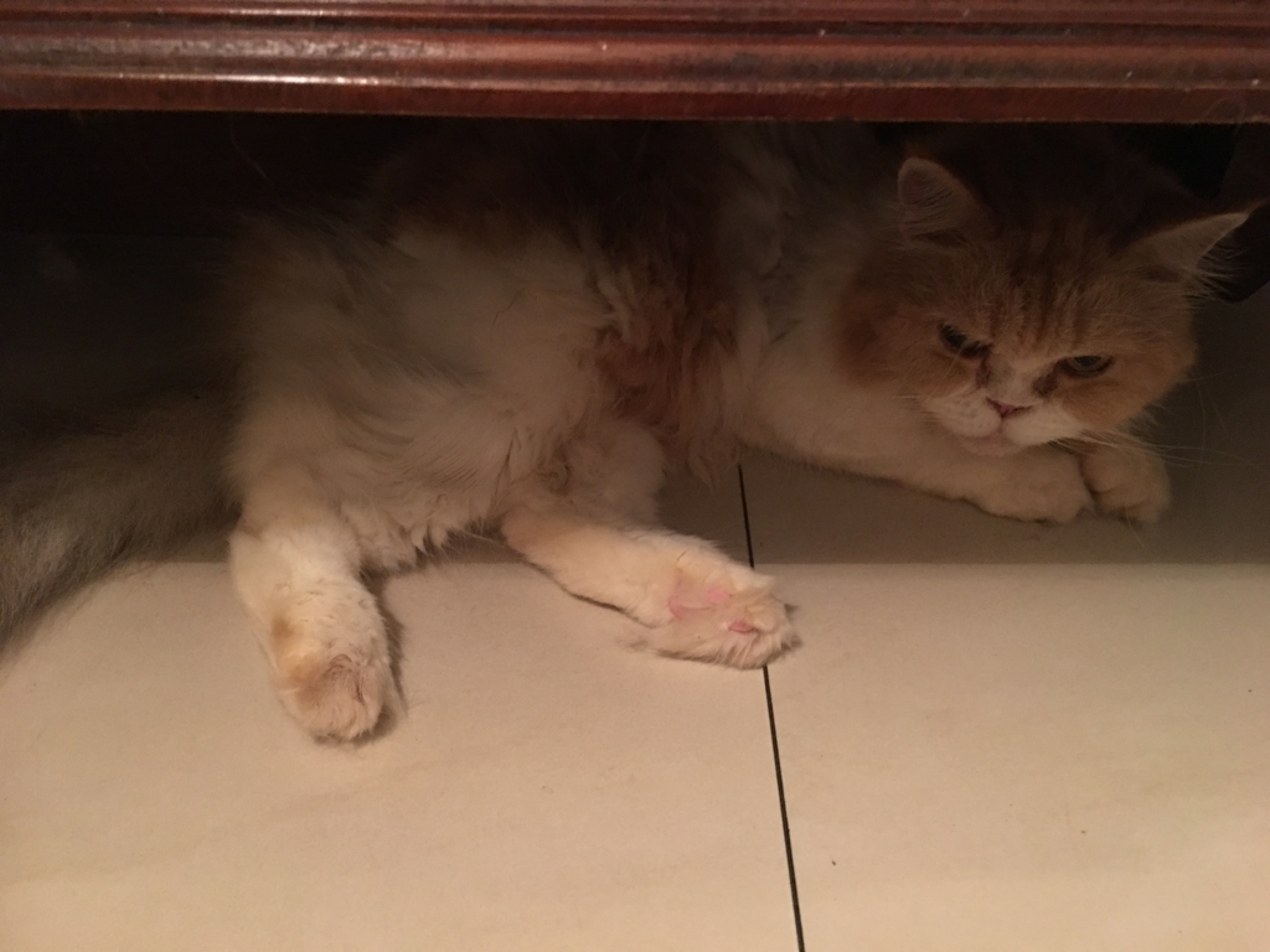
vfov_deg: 48.2
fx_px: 1064
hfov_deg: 61.7
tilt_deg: -35.5
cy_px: 476
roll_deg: -2.6
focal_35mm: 29
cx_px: 635
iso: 160
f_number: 2.2
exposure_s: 1/4
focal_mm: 4.15
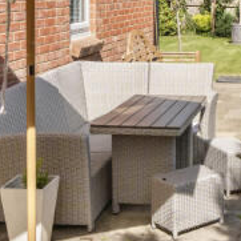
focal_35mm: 76
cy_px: 38
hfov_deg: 22.3
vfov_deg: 22.4
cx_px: 205
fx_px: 599
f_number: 8
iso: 200
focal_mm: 23
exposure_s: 1/400
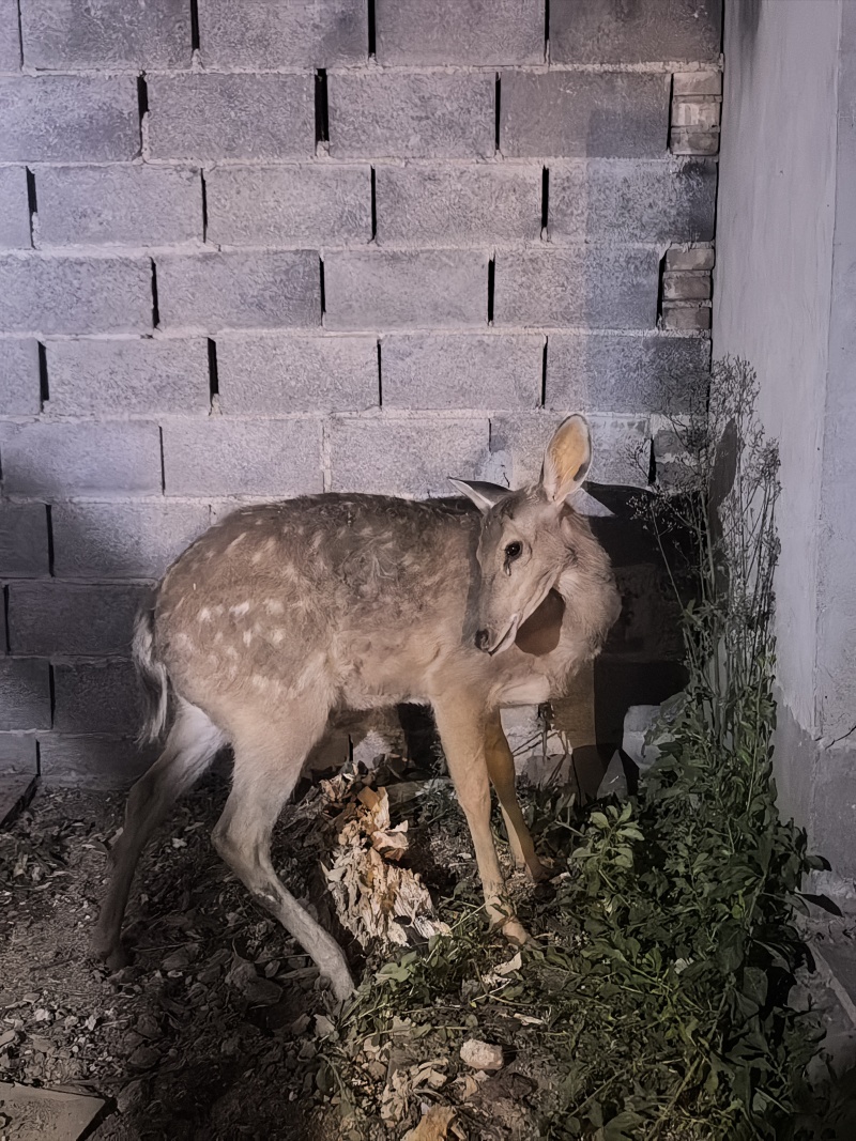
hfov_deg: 32.2
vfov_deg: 42.1
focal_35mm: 45
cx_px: 428
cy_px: 570
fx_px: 1484
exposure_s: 1/12.5
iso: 12800
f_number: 1.4
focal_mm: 5.75
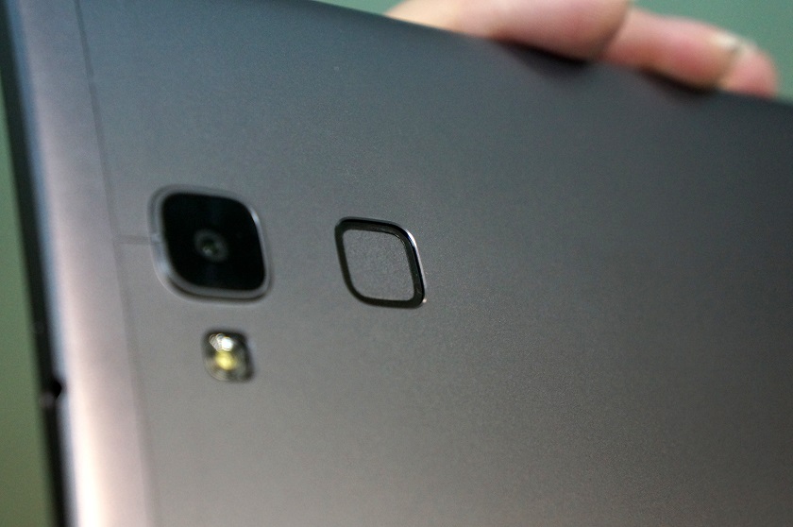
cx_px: 396
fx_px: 1452
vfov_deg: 20.6
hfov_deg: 30.5
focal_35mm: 66
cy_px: 264
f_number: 4.5
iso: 2000
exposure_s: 1/160
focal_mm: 44
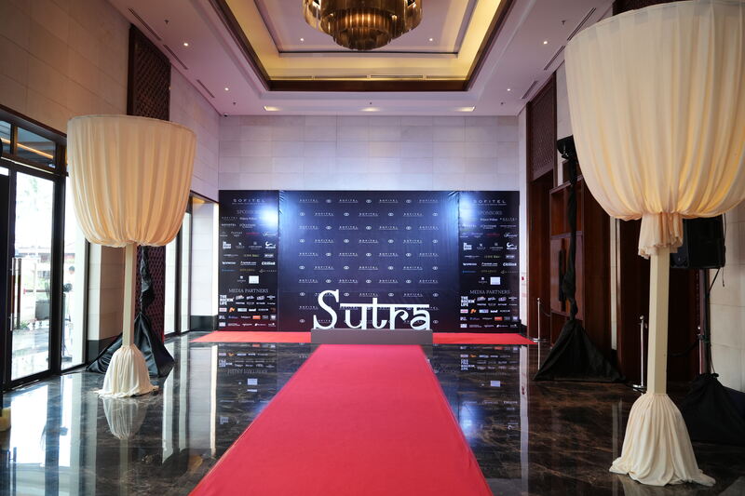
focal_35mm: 28
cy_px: 248
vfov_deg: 46.4
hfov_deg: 65.5
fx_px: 579
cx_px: 372
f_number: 3.5
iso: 1250
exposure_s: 1/100
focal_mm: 28
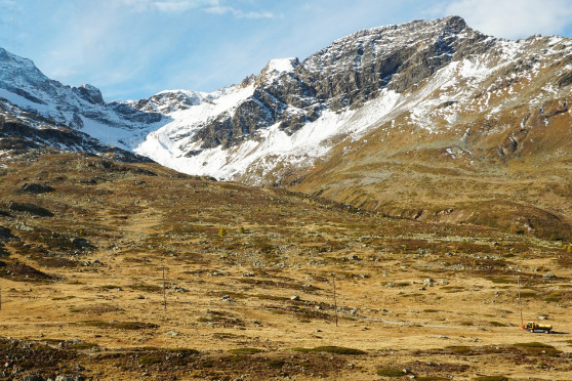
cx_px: 206
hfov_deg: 45.0
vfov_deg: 31.1
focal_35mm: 43
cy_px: 221
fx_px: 683
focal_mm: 20
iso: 100
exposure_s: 1/80
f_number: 11
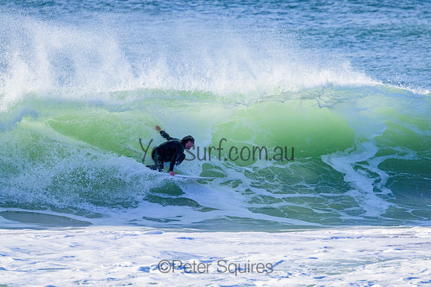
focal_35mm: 800
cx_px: 216
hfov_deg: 2.6
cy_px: 144
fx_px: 9580
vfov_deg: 1.7
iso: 1800
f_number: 11
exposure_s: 1/2000
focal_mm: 800
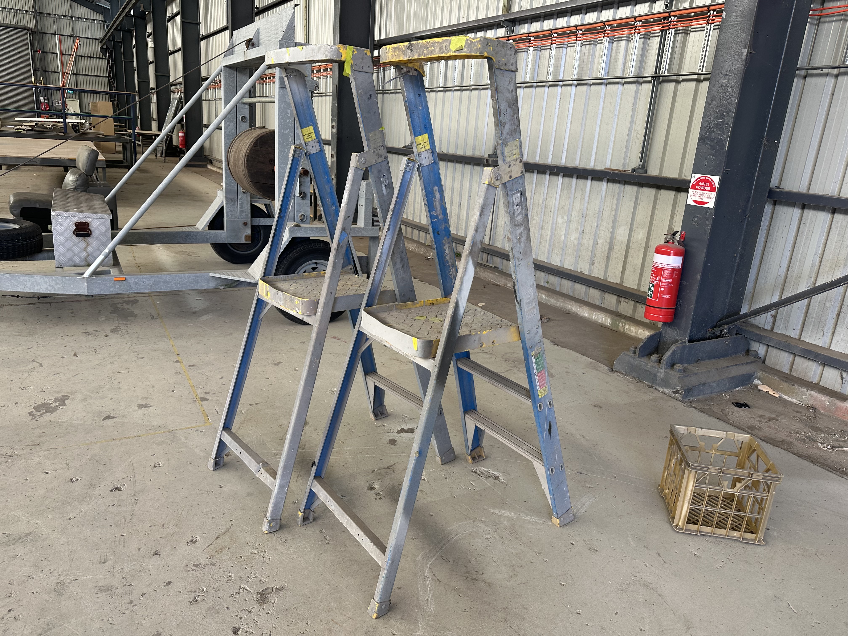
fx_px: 588
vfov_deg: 56.8
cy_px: 318
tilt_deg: -18.2
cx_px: 424
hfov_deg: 71.6
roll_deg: -2.7
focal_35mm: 24
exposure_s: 1/121
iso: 100
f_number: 1.78
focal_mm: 6.86
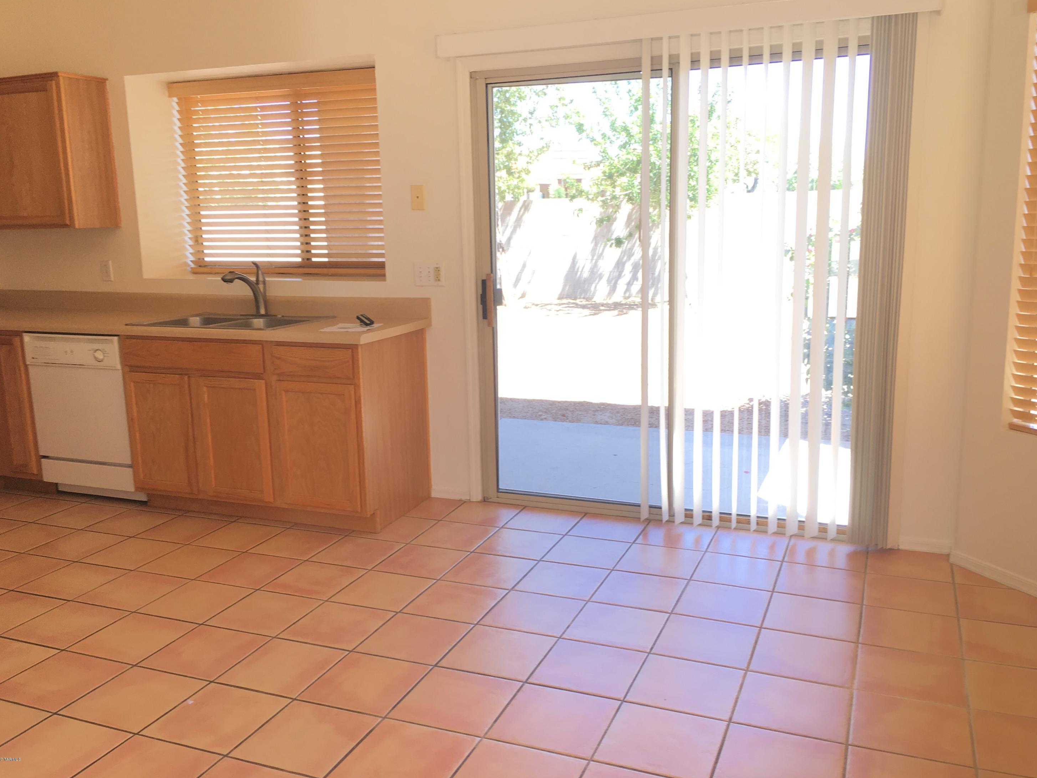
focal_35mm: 30
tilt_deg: -10.4
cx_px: 524
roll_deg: +1.9
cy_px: 382
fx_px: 899
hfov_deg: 60.0
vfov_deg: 46.8
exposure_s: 1/40
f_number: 2.2
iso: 25
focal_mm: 4.15
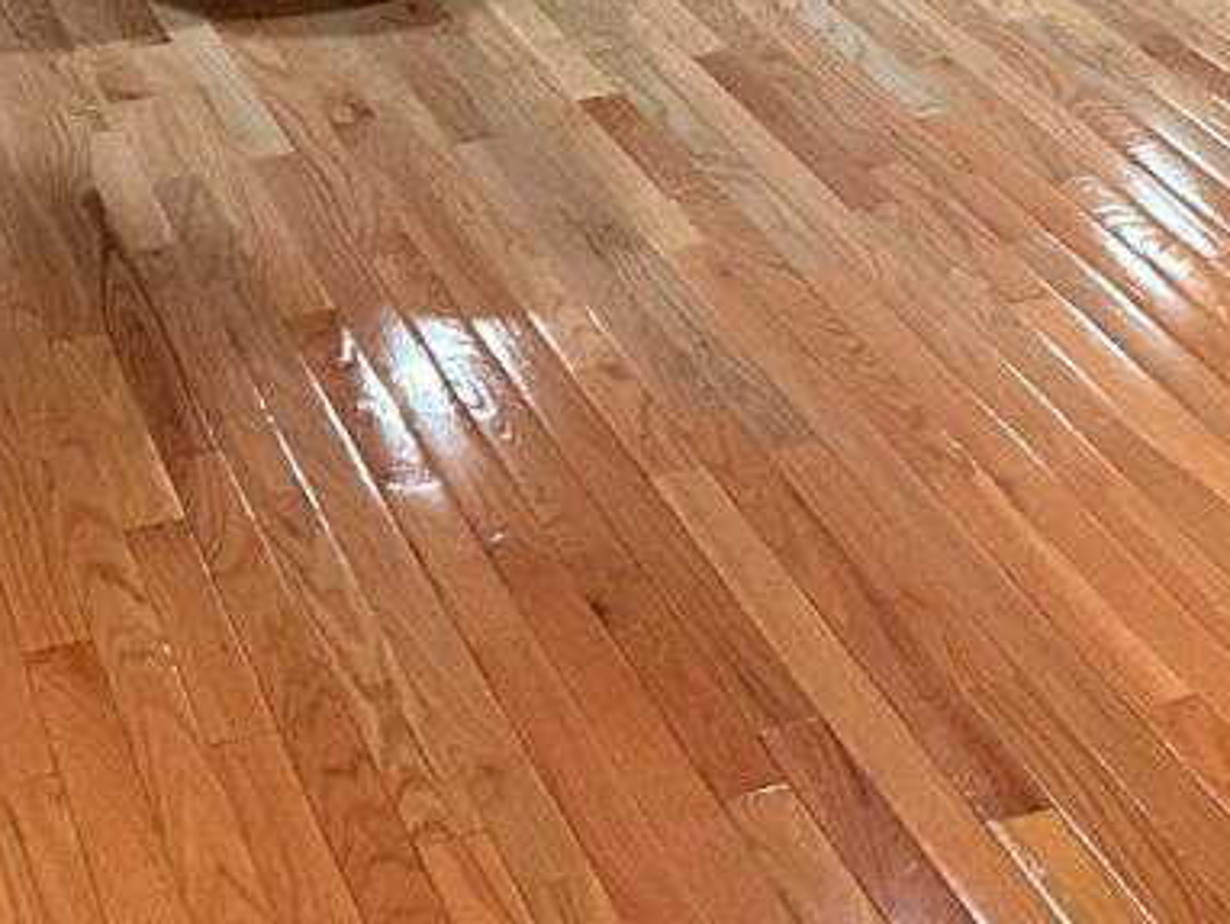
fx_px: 3627
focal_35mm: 102
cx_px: 1095
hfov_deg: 18.9
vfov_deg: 13.1
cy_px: -768
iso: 400
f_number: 1.5
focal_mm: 5.7
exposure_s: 1/60
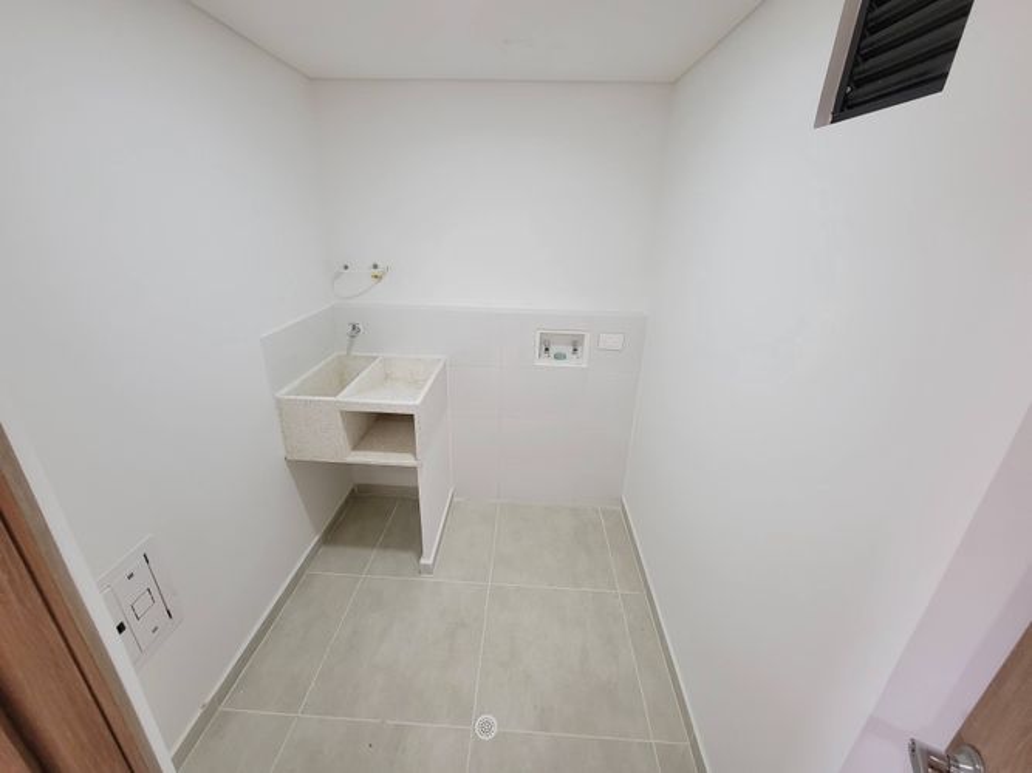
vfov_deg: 89.9
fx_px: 387
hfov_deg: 106.2
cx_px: 516
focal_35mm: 13
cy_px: 386
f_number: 2.2
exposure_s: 1/60
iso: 200
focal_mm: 2.2
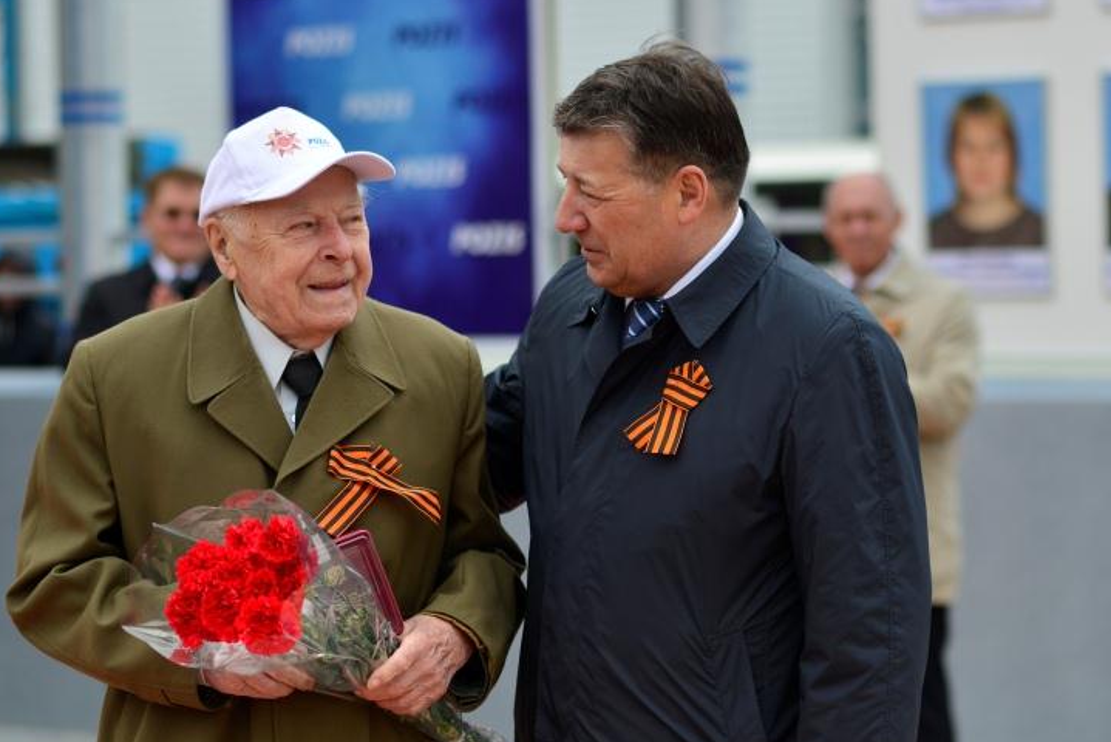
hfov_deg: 16.9
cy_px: 469
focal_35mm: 121
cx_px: 555
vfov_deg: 11.3
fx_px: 3736
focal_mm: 85
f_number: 2.2
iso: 500
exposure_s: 1/8000
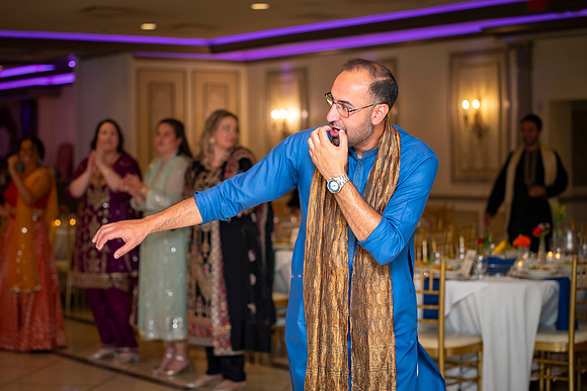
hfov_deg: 24.9
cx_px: 291
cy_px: 191
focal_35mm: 81
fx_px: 1328
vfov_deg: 16.8
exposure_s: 1/125
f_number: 2.8
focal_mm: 75
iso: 500
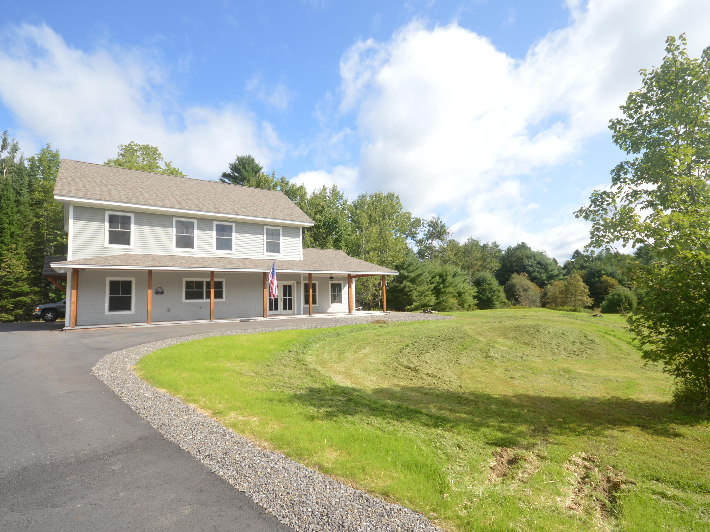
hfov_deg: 91.0
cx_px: 343
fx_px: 349
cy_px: 263
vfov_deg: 74.7
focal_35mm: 17
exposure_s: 1/200
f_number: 8
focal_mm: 10
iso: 100
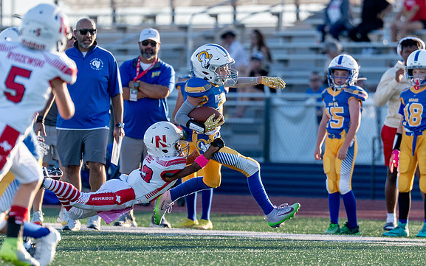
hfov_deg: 4.4
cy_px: 128
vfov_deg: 2.8
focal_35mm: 476
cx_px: 232
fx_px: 5528
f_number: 2.8
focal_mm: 200
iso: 400
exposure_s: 1/3200
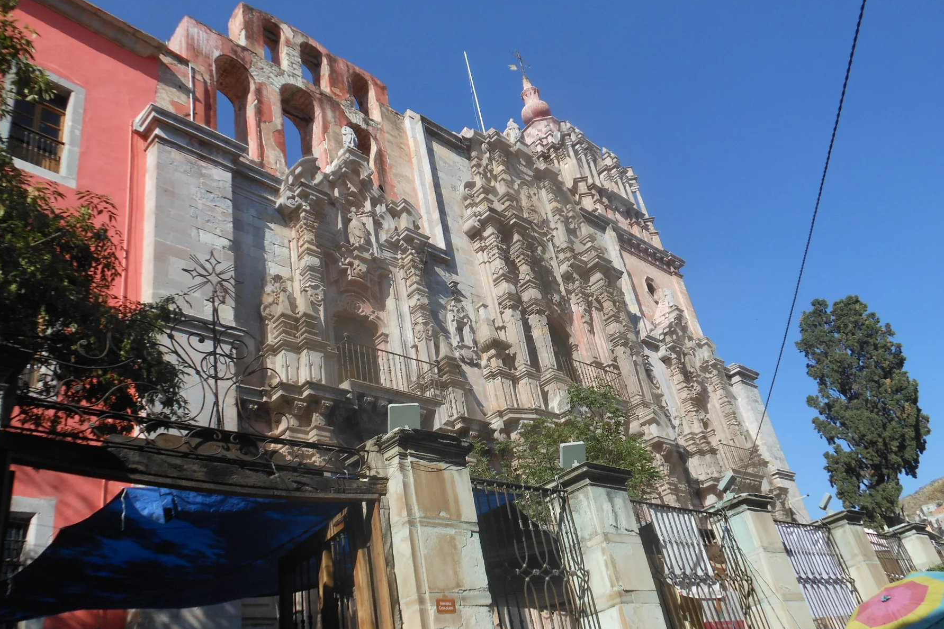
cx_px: 487
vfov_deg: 46.4
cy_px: 310
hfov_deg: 65.5
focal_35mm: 28
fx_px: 734
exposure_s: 1/1000
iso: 80
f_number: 3.2
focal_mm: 4.5
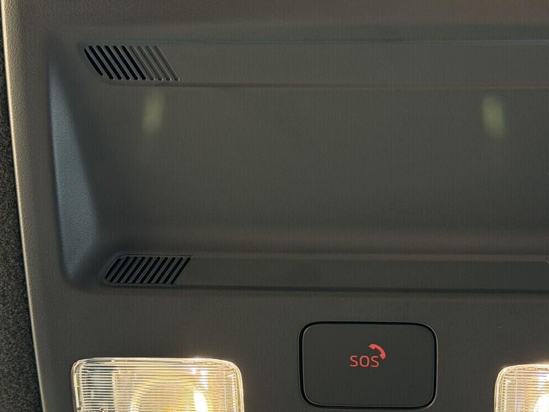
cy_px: 261
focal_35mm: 70
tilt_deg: +59.6
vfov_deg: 21.0
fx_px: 1111
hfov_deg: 27.7
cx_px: 350
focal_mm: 6.76
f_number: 1.78
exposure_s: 1/132
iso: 200
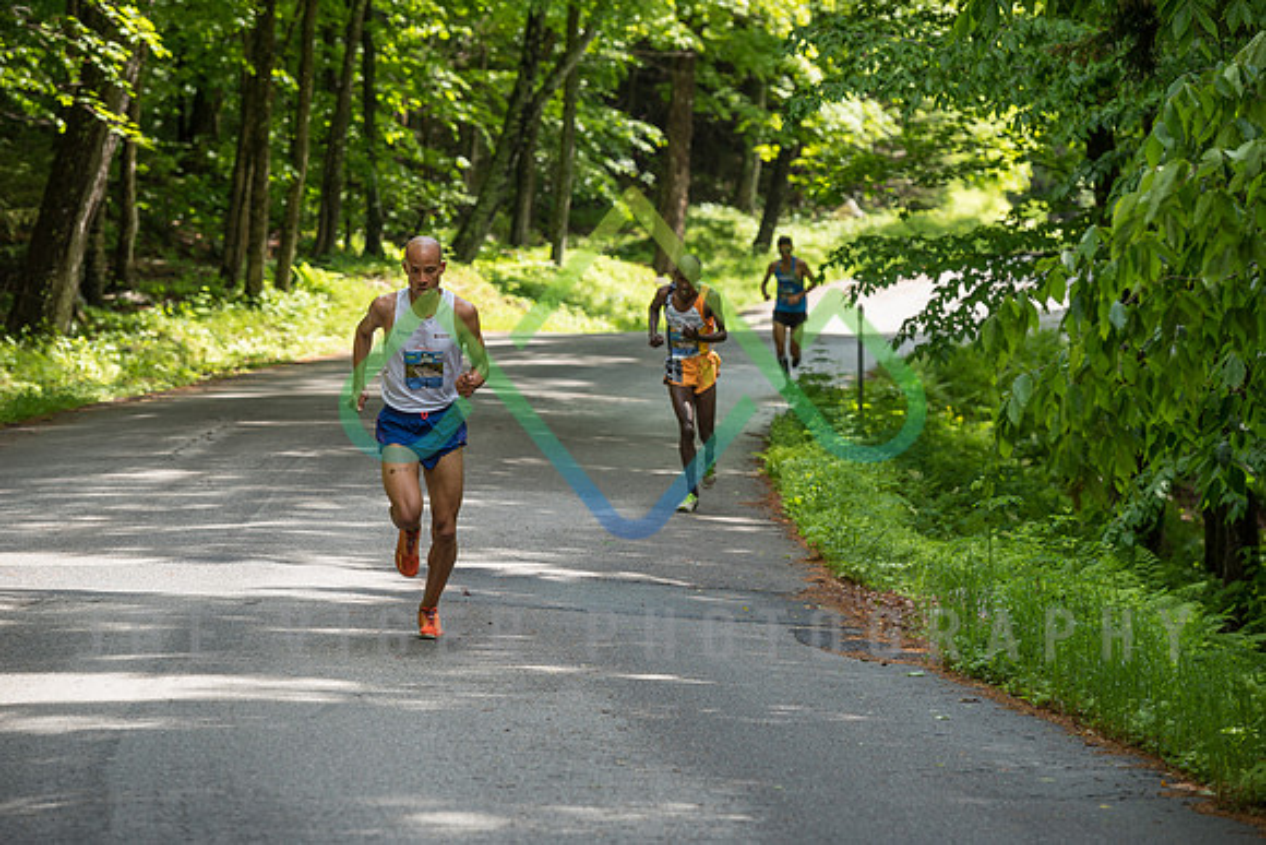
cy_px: 422
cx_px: 633
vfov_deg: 8.6
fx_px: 5628
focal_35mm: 160
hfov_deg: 12.8
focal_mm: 160
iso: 200
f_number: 5.6
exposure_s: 1/160
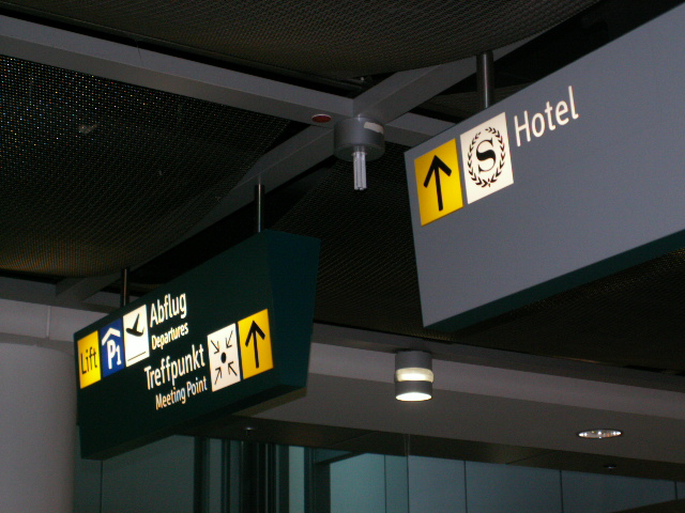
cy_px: 256
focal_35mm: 77
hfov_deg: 25.3
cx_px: 342
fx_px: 1524
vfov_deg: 19.1
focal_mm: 12.93
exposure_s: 1/30
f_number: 3.2
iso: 100
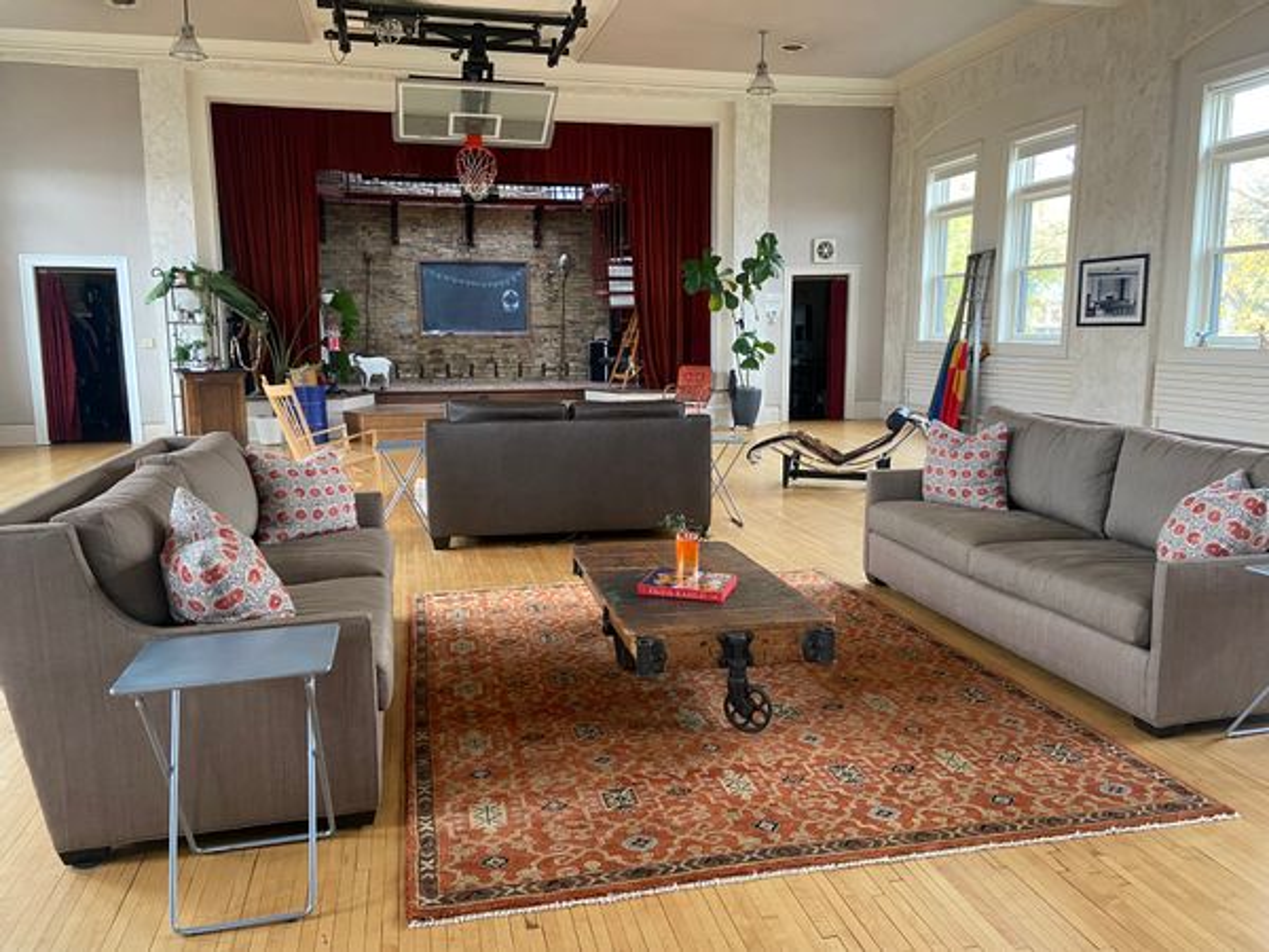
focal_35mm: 26
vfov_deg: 53.1
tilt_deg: -9.0
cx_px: 634
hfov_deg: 67.3
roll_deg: +0.6
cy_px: 476
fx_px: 953
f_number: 1.8
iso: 320
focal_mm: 4.25
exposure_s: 1/60
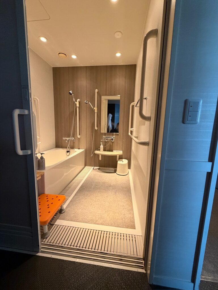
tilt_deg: -8.7
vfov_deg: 102.1
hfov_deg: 85.7
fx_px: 118
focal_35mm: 14
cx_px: 109
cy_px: 145
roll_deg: -1.0
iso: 320
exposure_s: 1/50
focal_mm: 2.22
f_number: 2.2
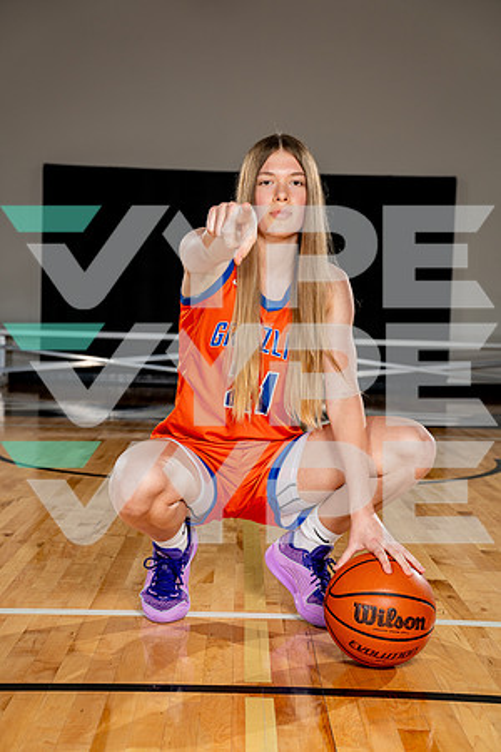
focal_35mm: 65
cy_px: 376
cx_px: 250
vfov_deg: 31.0
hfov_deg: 20.9
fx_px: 1357
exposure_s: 1/250
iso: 200
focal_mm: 65
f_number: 5.6
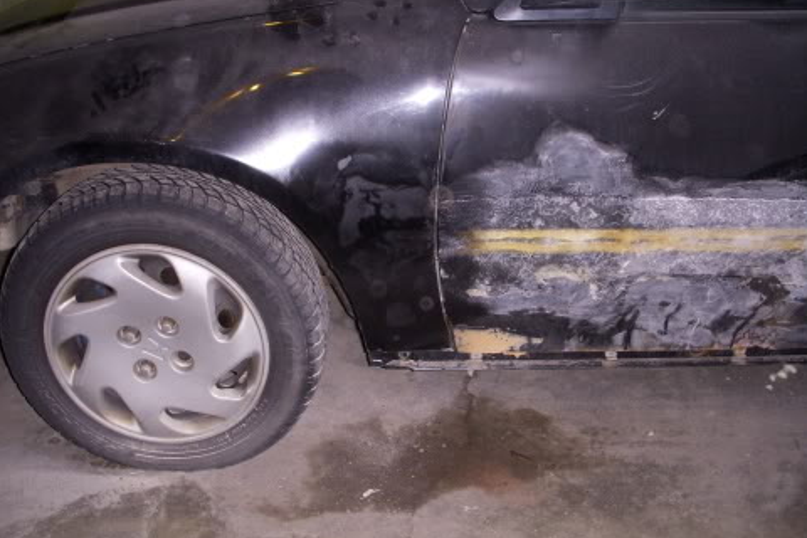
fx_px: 897
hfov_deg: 48.5
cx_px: 405
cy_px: 273
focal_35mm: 40
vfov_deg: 33.4
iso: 200
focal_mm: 6.3
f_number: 3.3
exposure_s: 1/60
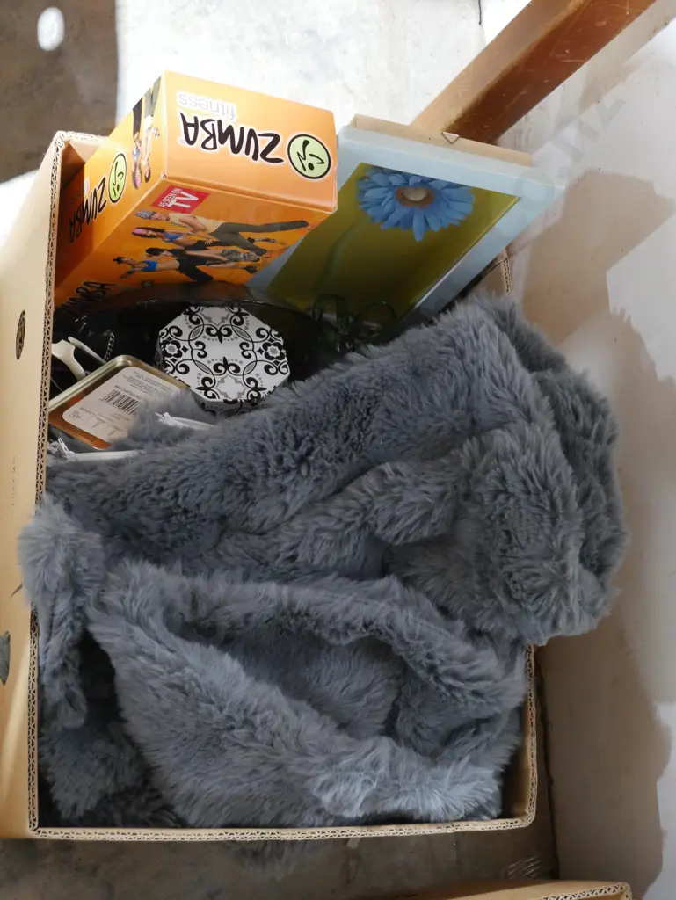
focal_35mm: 52
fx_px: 1353
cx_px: 338
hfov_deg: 28.1
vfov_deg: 36.8
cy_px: 450
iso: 3200
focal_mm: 26
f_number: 5.3
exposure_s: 1/13
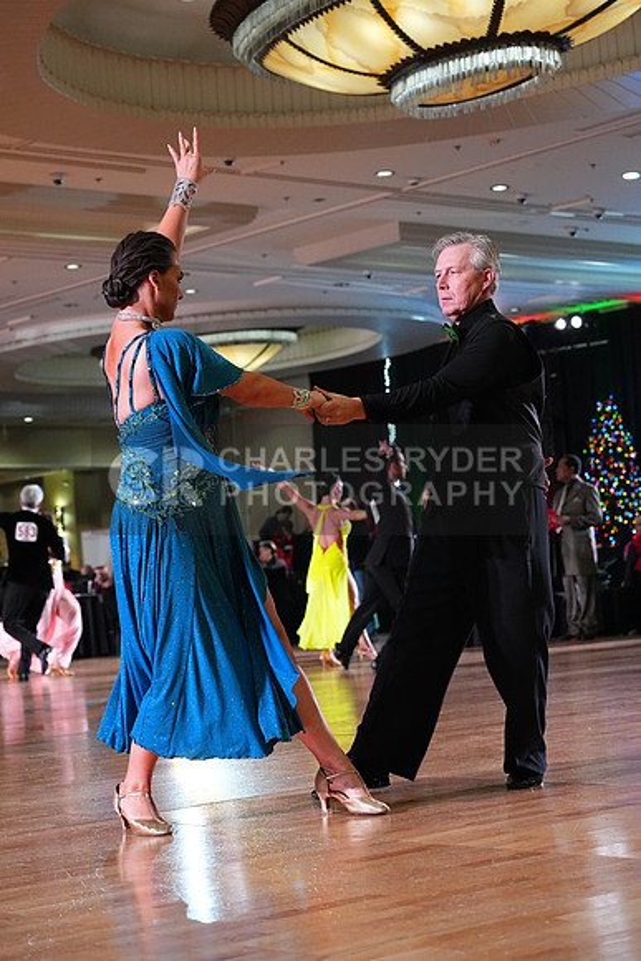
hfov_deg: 19.5
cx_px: 320
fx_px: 1868
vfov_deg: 28.8
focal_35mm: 70
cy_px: 480
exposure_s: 1/400
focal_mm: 70
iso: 6400
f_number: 5
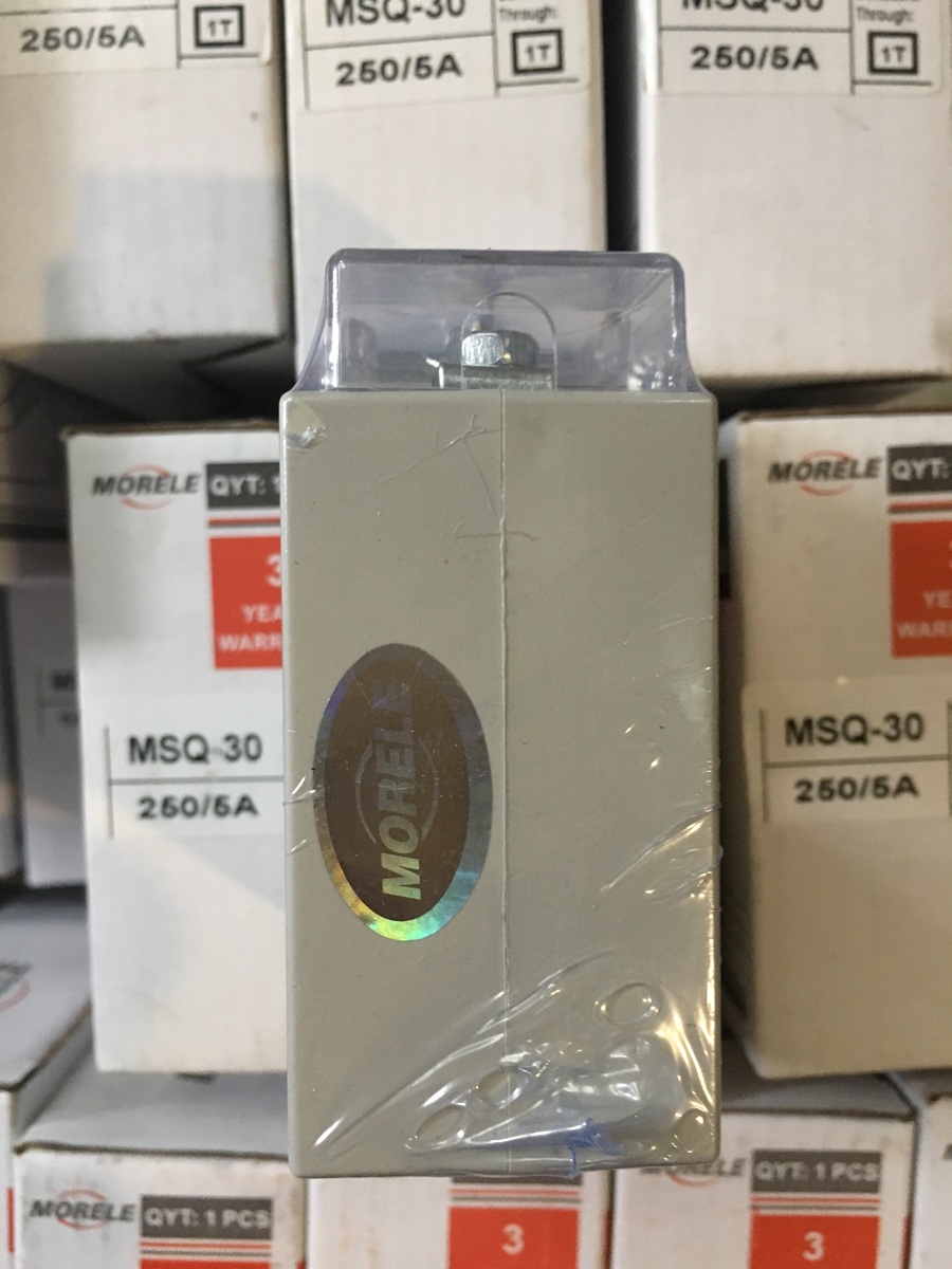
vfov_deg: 61.7
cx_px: 476
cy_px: 634
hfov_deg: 48.2
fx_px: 1063
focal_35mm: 29
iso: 200
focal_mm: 4.15
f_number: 2.2
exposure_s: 1/20
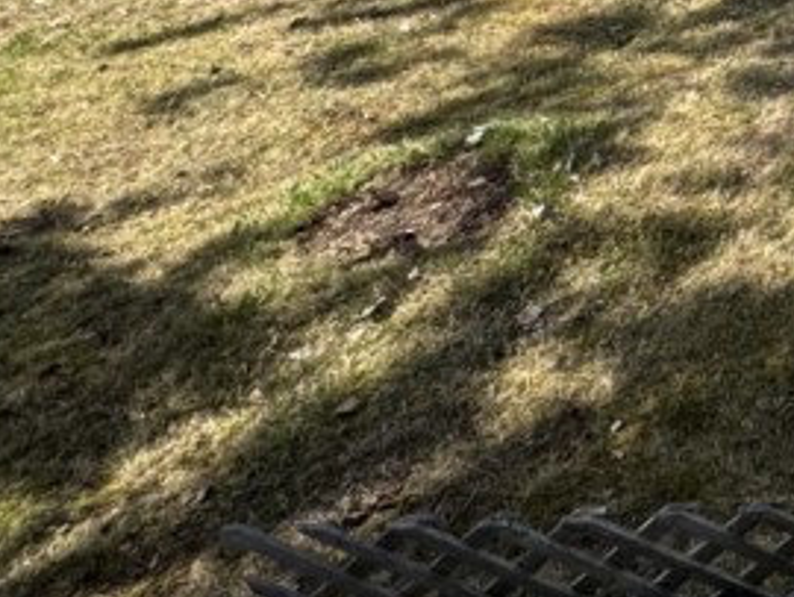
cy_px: -391
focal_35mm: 53
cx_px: 1426
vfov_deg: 21.3
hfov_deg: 22.1
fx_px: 1217
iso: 50
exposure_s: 1/879
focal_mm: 2.22
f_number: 2.2
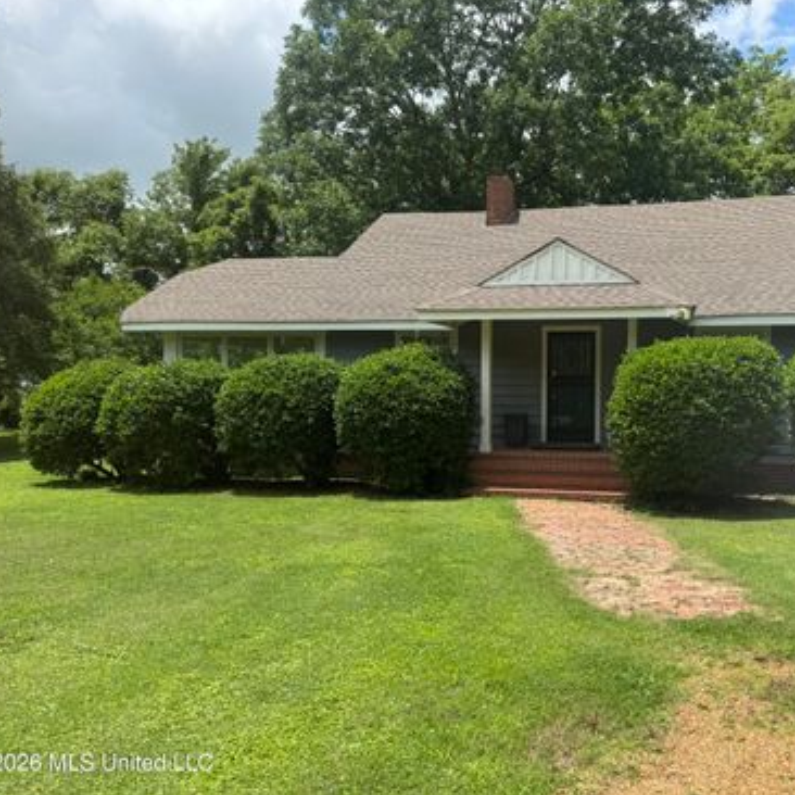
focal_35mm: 29
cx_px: 515
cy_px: 392
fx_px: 754
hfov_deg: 54.7
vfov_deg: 55.6
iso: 80
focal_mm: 6.76
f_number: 1.78
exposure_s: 1/3413
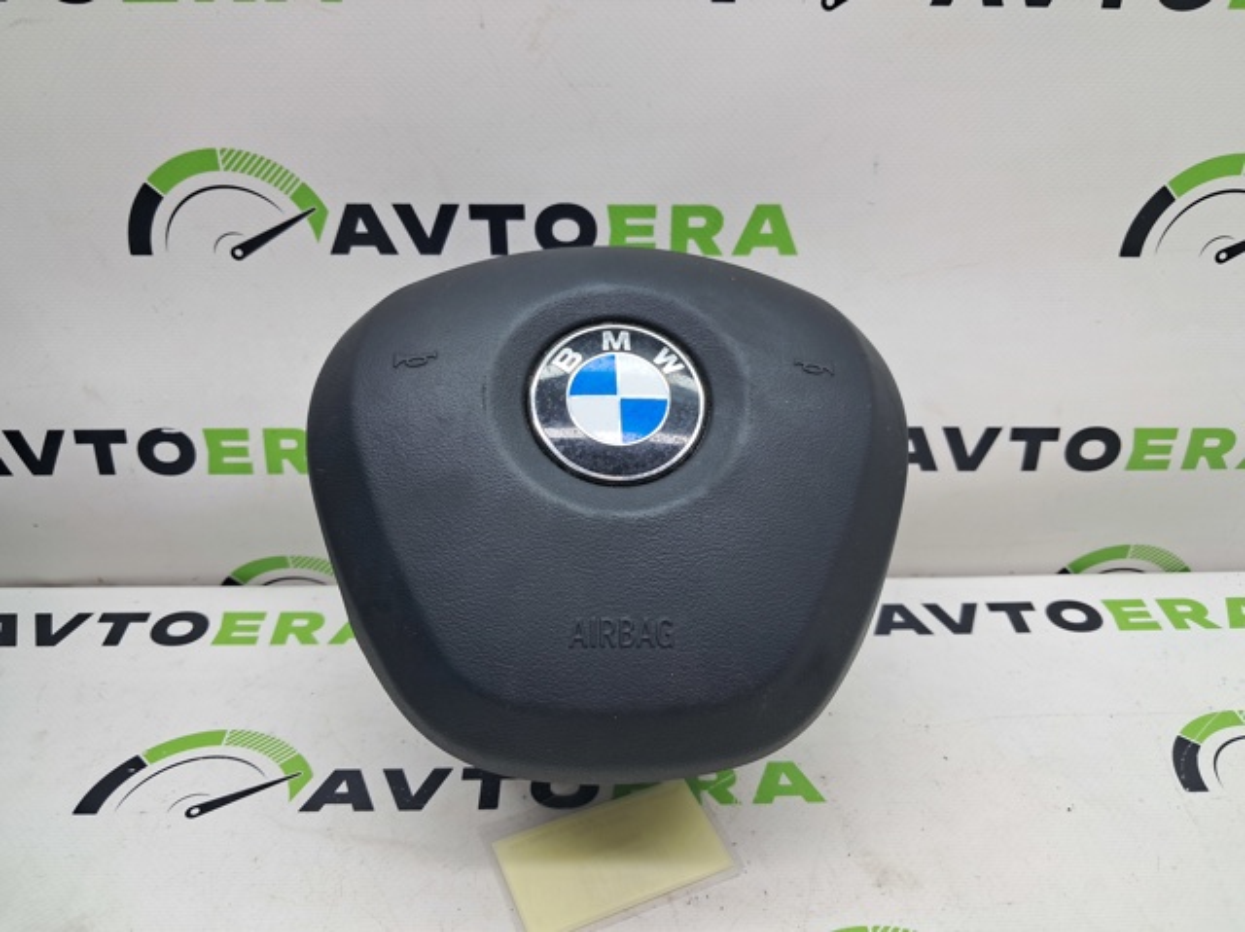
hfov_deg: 65.4
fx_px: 970
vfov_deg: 51.3
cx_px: 622
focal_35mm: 27
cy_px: 466
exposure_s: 1/60
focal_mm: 4
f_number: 1.8
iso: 50
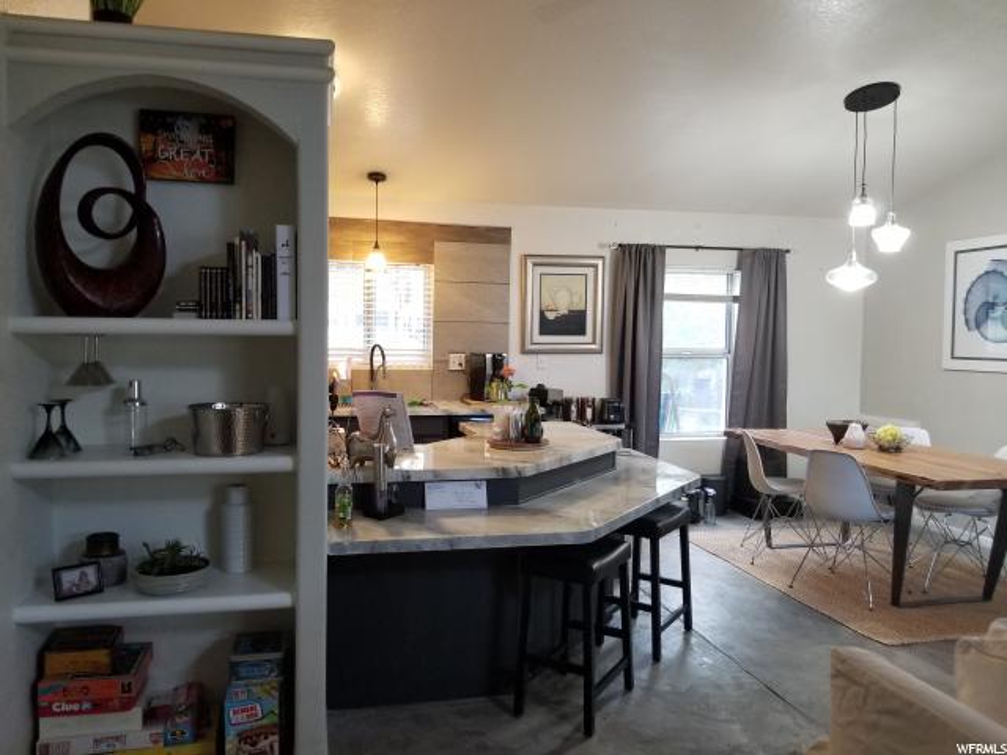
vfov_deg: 53.1
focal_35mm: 26
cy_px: 378
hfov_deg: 67.3
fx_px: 756
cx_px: 504
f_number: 1.7
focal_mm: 4.25
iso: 160
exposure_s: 1/30
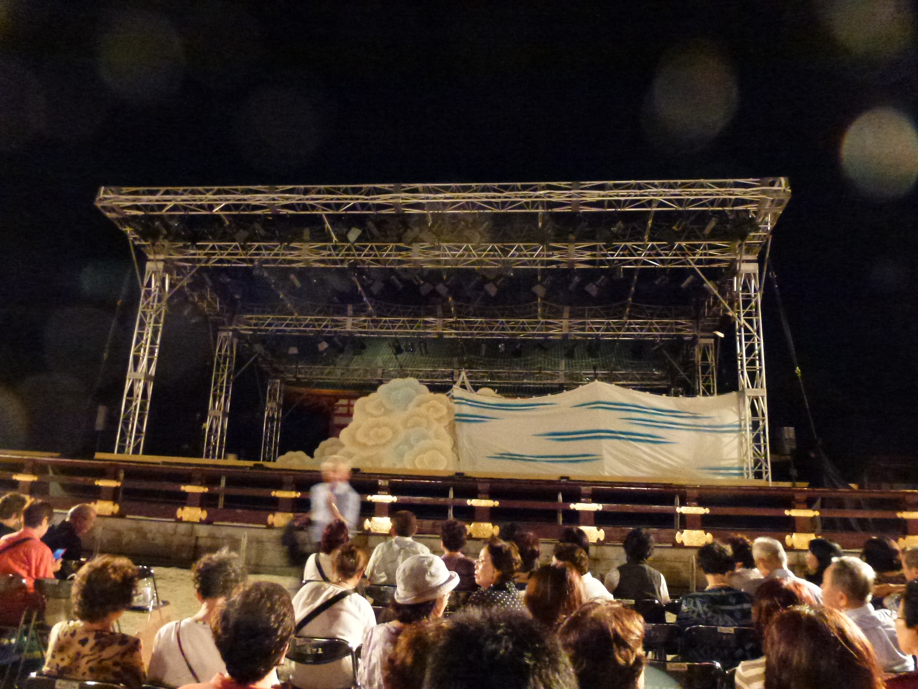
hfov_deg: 71.6
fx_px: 636
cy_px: 344
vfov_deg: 56.8
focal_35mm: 24
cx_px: 459
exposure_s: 1/8
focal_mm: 4.3
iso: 1600
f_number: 3.3
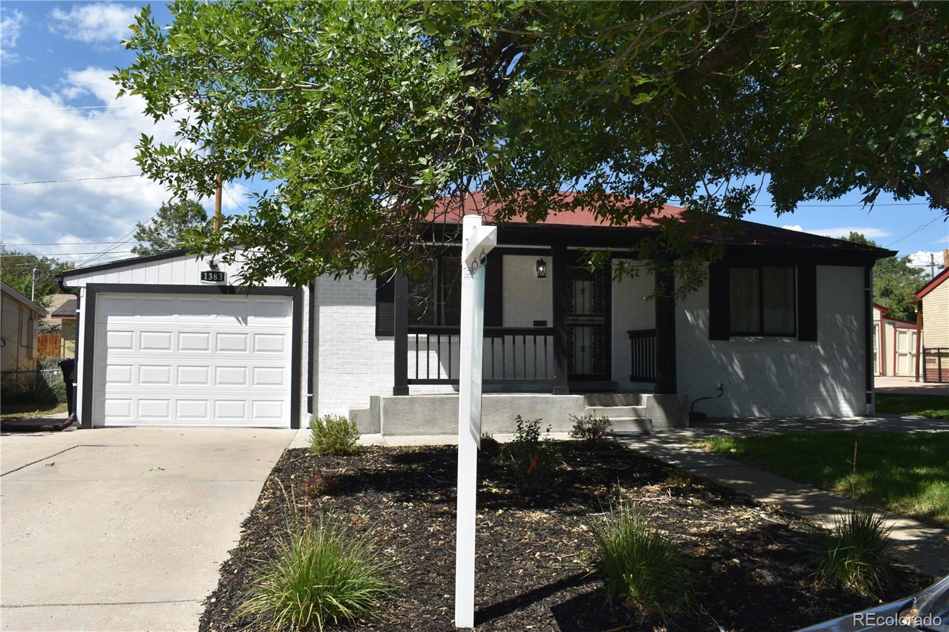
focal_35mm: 32
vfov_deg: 41.7
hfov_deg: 59.5
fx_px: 830
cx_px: 474
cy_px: 316
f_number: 10
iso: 100
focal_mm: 21
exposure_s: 1/200
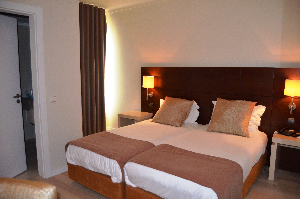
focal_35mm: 27
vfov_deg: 47.7
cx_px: 150
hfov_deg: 67.5
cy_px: 100
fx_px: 225
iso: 720
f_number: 3.5
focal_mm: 18
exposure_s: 1/60
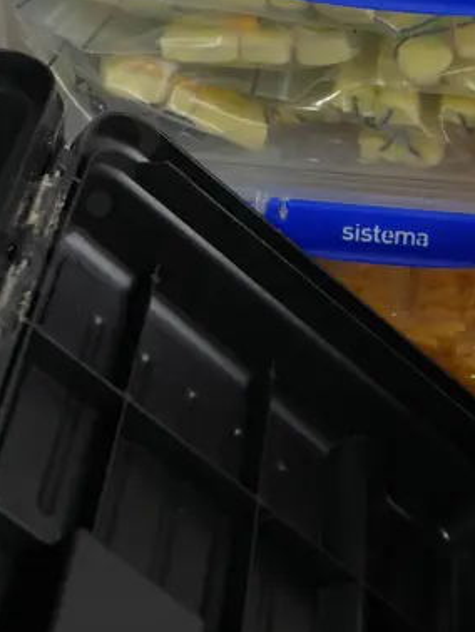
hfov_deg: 16.0
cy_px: -204
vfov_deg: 19.5
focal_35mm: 92
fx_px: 1681
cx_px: 370
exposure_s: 1/125
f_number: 4
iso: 200
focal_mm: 17
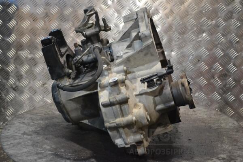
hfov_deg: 33.4
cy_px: 81
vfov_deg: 22.6
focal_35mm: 60
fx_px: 405
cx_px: 122
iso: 3200
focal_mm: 40
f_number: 5.6
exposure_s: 1/125
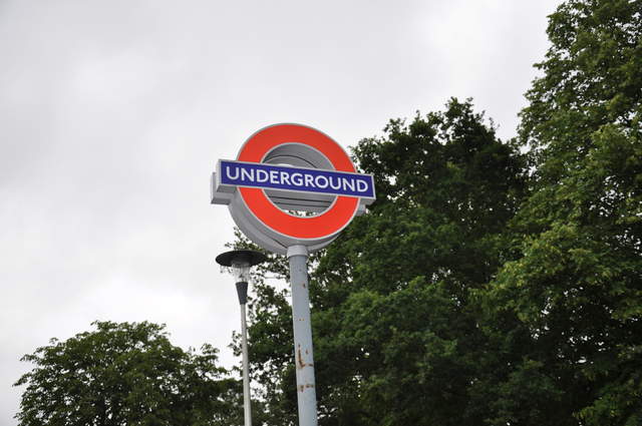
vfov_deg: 31.8
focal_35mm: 42
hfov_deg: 46.5
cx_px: 321
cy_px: 213
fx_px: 748
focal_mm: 28
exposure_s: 1/200
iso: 200
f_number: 4.5
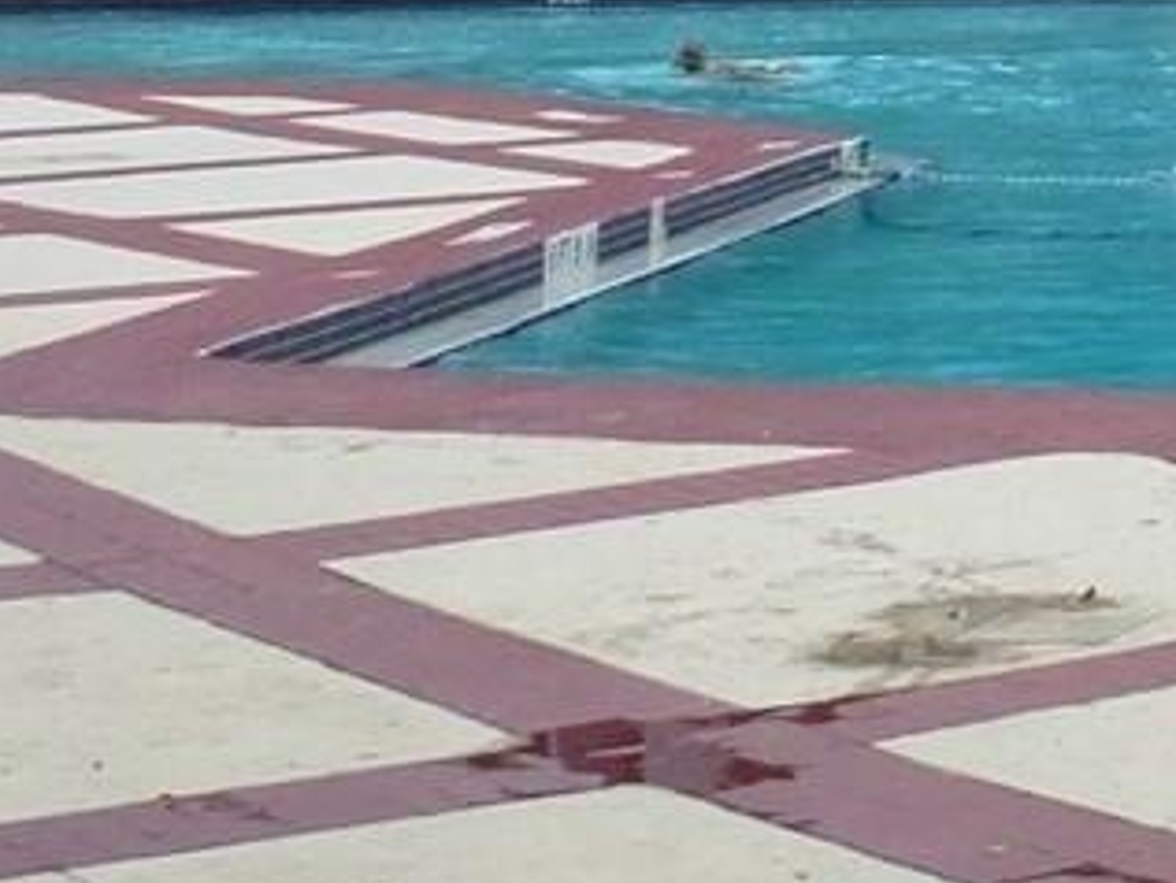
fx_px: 4112
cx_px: 2189
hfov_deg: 14.2
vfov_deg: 11.2
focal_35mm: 121
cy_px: -846
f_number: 4
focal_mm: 4.3
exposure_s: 1/400
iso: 100
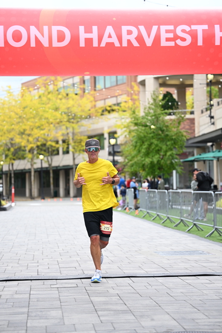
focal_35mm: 82
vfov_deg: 24.8
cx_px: 111
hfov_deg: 16.7
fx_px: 758
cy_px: 166
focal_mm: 82
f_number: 2.8
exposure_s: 1/2000
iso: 640
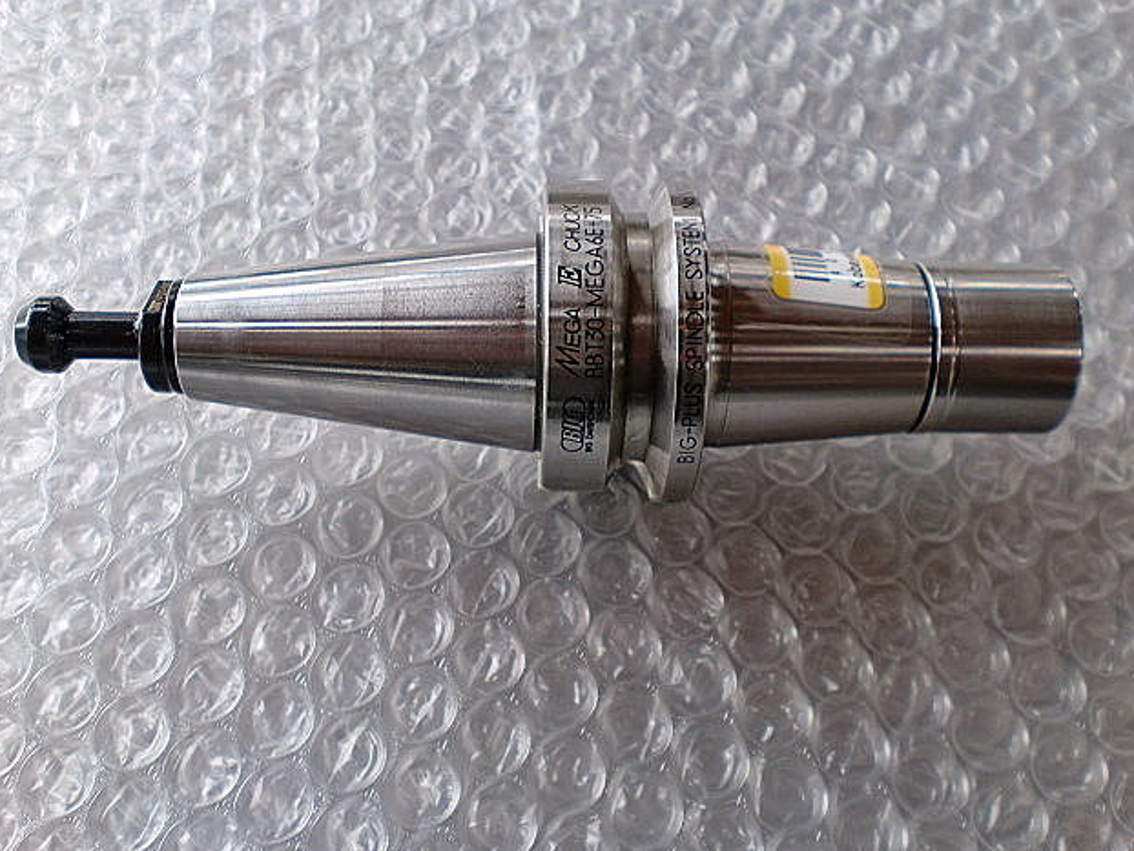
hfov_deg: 51.3
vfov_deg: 39.7
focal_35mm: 36
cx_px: 560
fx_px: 1180
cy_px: 421
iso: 64
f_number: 3.1
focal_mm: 6.3
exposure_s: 1/80
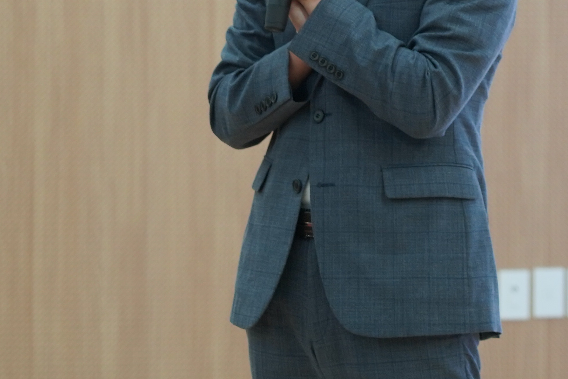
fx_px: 4654
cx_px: 350
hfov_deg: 7.0
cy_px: -139
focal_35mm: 295
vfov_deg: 4.6
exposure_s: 1/160
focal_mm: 96
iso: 1250
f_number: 4
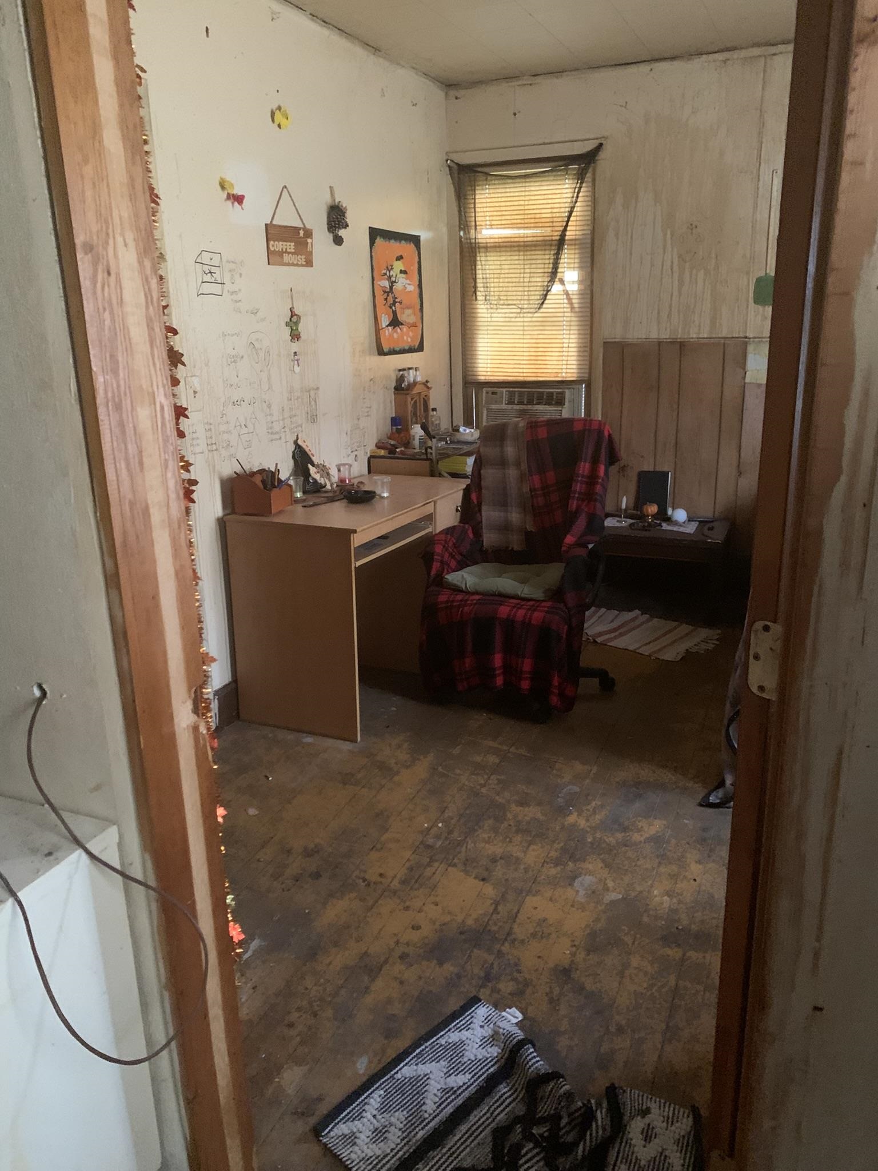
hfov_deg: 53.1
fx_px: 879
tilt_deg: -17.0
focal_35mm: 26
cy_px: 586
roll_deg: +2.7
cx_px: 439
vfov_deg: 67.3
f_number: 1.8
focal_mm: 4.25
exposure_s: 1/29
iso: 800
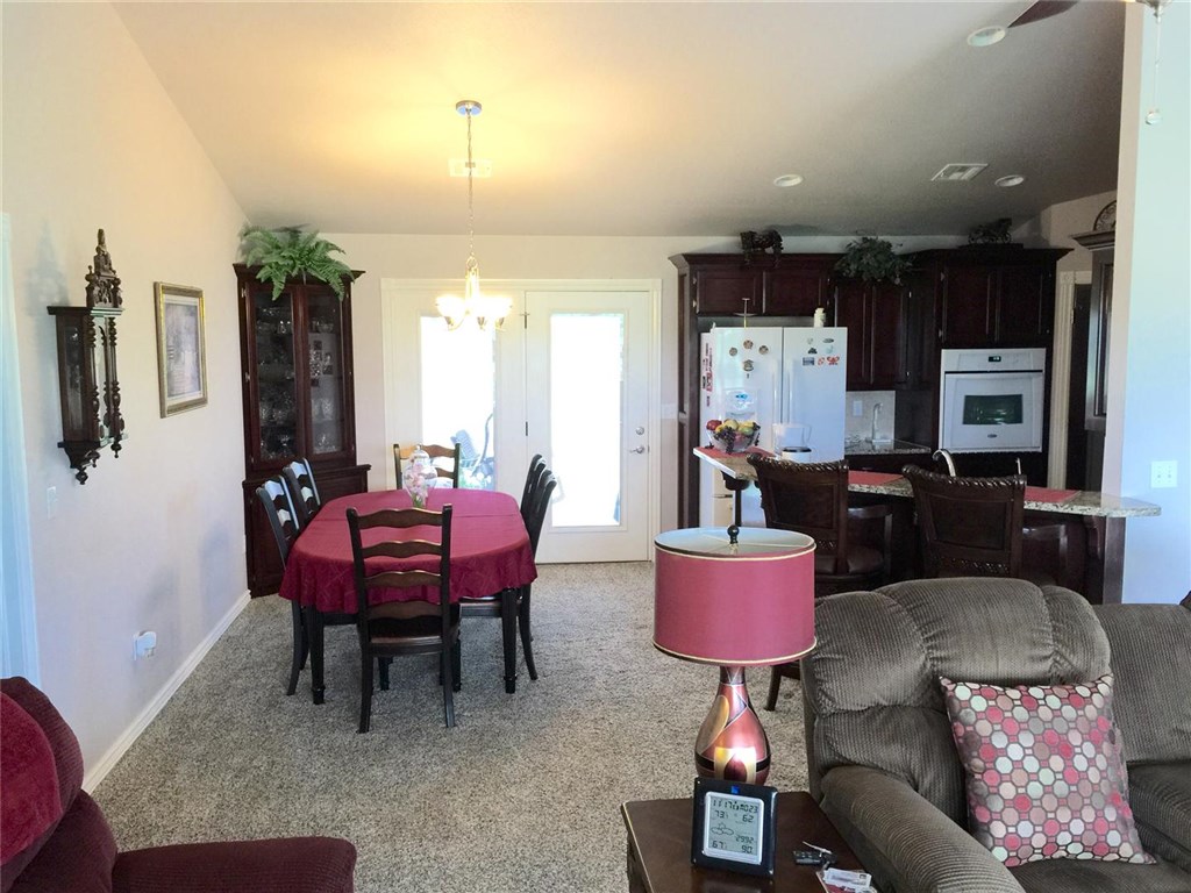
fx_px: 998
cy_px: 446
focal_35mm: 29
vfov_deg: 48.2
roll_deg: -0.9
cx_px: 596
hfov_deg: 61.7
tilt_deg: -5.6
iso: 50
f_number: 2.2
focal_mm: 4.15
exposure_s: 1/15
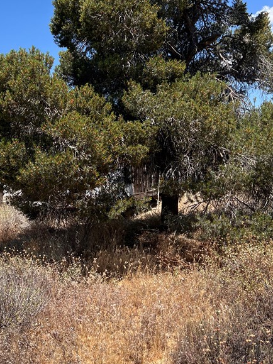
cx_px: 61
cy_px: 165
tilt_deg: +6.1
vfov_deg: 41.2
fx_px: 484
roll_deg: +2.0
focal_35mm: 46
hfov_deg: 30.8
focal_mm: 5.7
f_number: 1.5
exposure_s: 1/3257
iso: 50
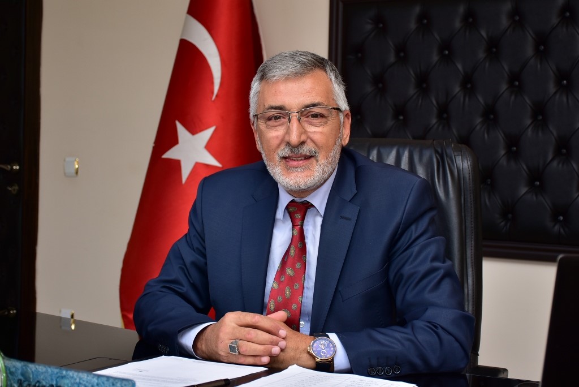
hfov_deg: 33.4
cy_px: 194
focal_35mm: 60
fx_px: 966
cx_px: 290
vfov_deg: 22.7
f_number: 4.5
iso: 100
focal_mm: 40
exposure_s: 1/60
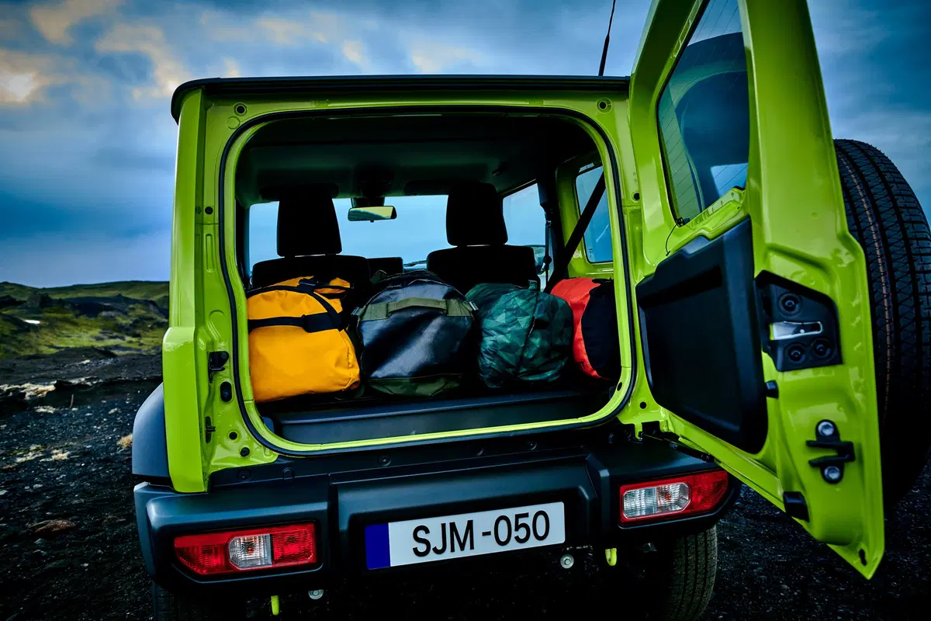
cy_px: 310
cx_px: 466
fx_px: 827
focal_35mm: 32
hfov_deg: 58.7
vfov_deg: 41.1
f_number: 5.6
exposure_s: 1/160
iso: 1000
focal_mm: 32
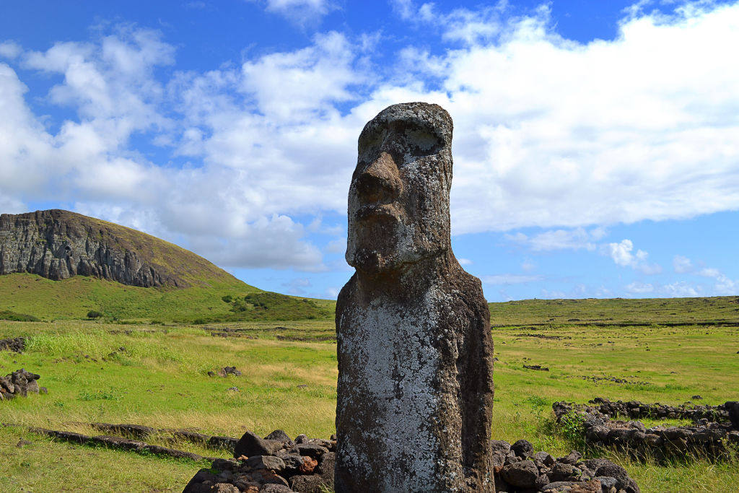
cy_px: 246
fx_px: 677
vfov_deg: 40.0
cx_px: 370
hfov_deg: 57.2
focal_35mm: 33
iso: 100
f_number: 9
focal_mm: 22
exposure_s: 1/320
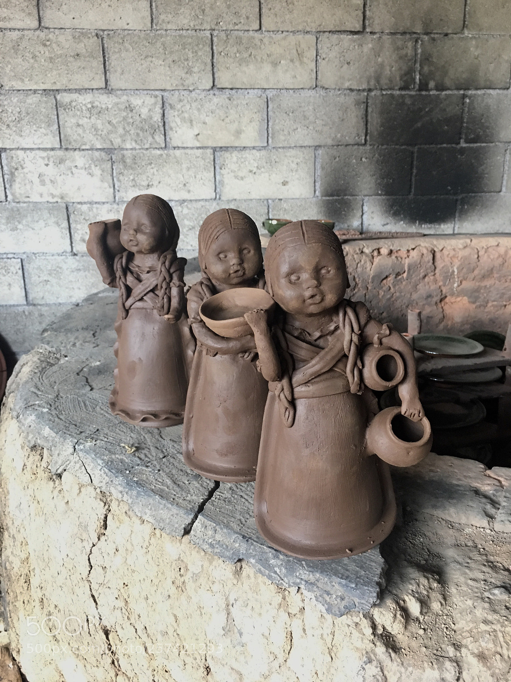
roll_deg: +1.1
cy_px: 341
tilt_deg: -15.8
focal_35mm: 29
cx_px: 256
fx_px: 571
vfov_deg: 61.7
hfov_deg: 48.2
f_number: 2.2
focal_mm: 4.15
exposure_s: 1/30
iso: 160
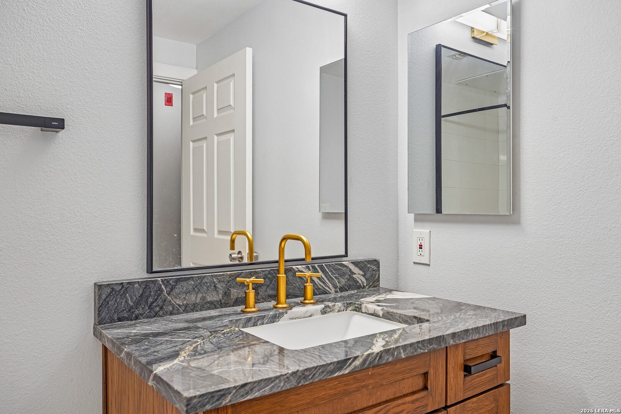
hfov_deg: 66.4
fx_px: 474
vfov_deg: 47.2
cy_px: 207
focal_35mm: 28
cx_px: 310
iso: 400
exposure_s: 1/20
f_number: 8
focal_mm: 27.5
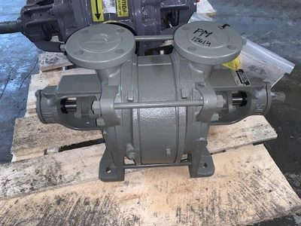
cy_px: 113
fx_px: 226
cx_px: 150
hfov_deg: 67.3
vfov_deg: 53.1
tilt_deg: -49.9
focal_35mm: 26
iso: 125
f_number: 1.8
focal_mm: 4.25
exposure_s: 1/15
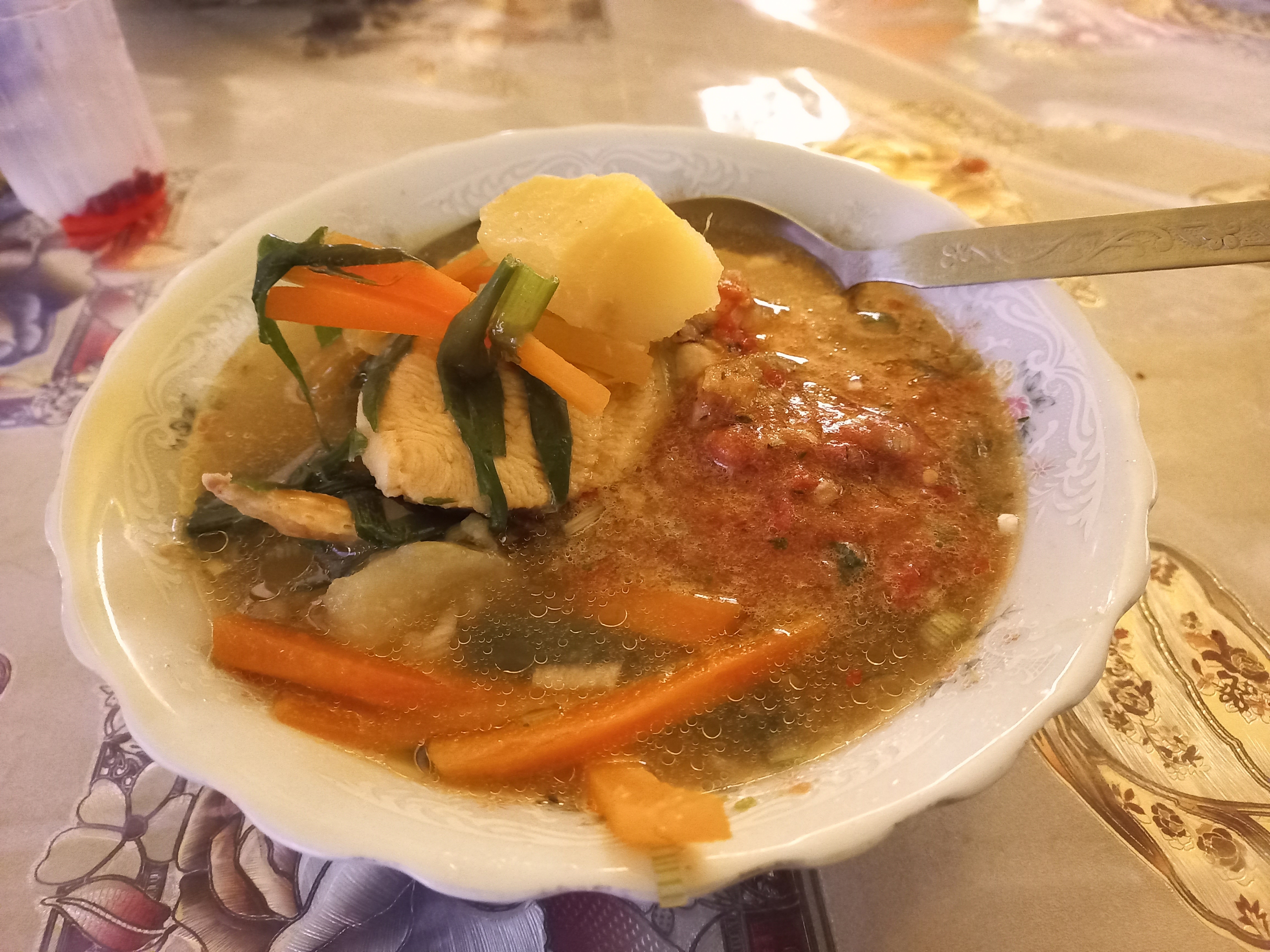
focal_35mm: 25
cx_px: 635
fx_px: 917
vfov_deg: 54.9
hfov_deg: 69.4
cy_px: 476
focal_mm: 4.6
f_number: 1.8
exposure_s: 1/16
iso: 2000
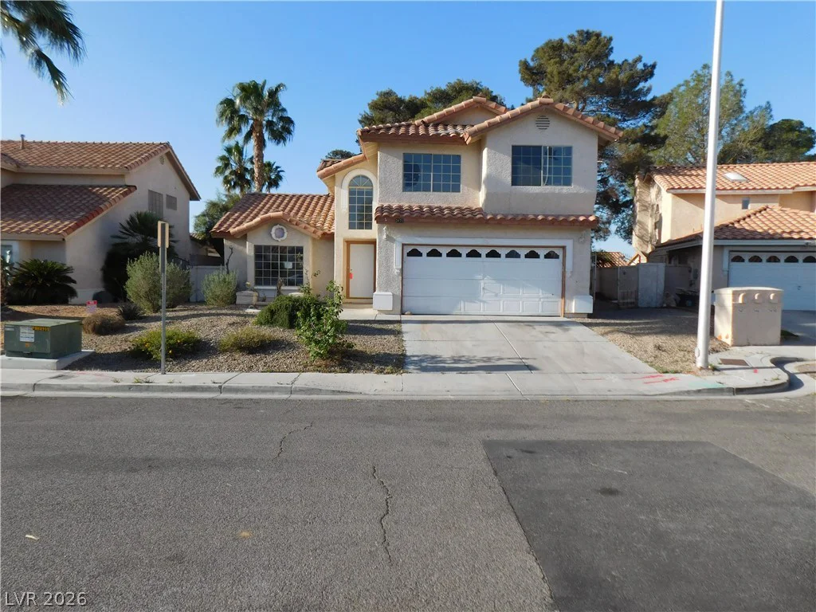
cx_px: 408
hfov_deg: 73.9
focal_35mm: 23
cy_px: 306
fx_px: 542
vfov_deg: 58.9
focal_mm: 4
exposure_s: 1/1250
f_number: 3
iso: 125
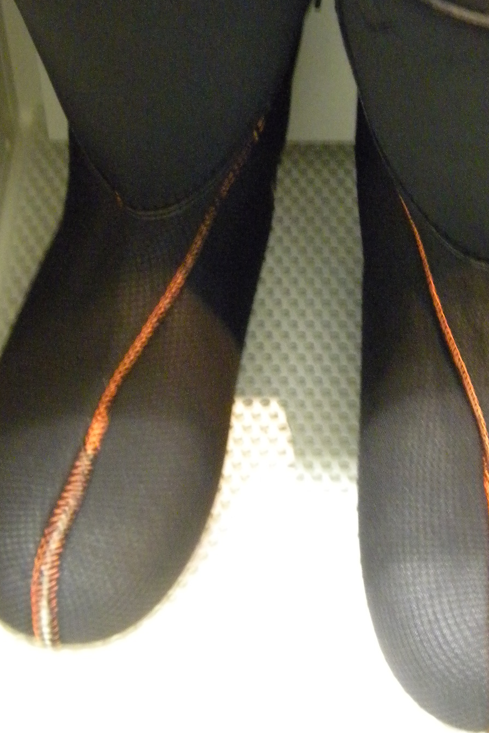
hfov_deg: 18.4
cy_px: 226
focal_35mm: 74
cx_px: 318
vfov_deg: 27.1
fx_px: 1508
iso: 800
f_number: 3.9
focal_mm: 8.6
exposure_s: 1/3.2
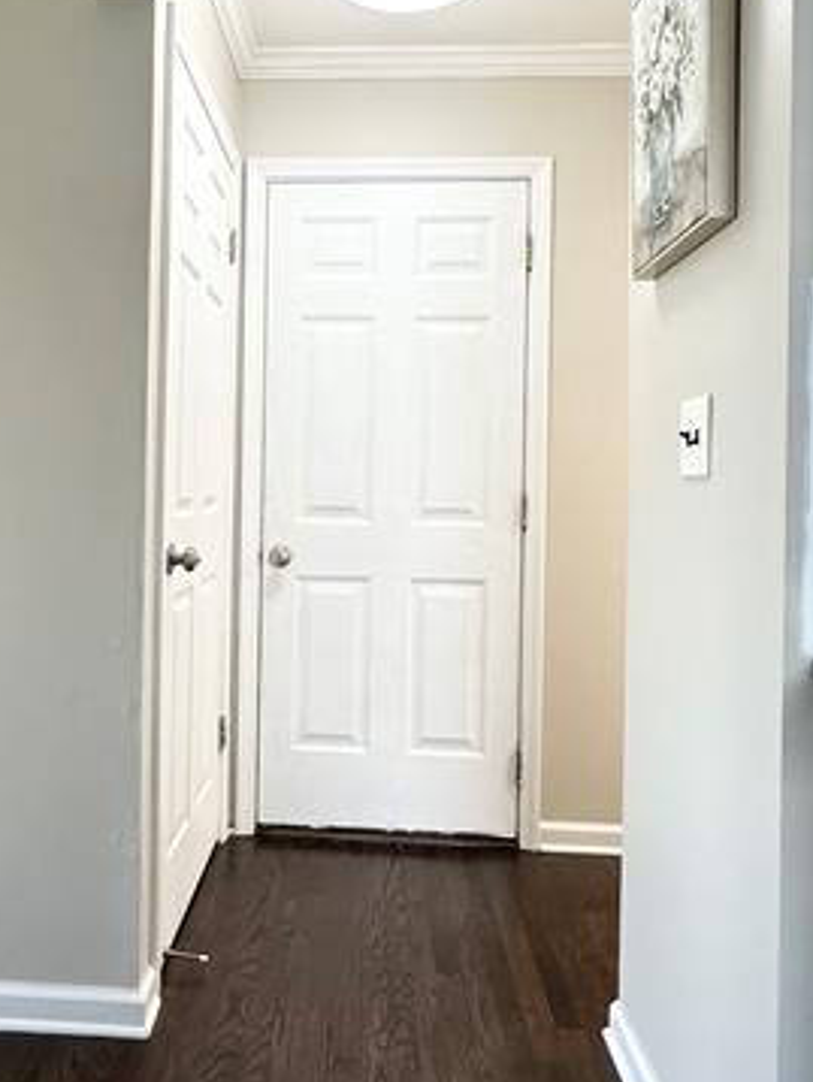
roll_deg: -2.7
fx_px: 938
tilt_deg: +2.3
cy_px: 490
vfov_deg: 59.8
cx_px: 290
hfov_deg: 46.3
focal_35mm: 30
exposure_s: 1/120
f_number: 2.2
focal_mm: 2.22
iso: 200
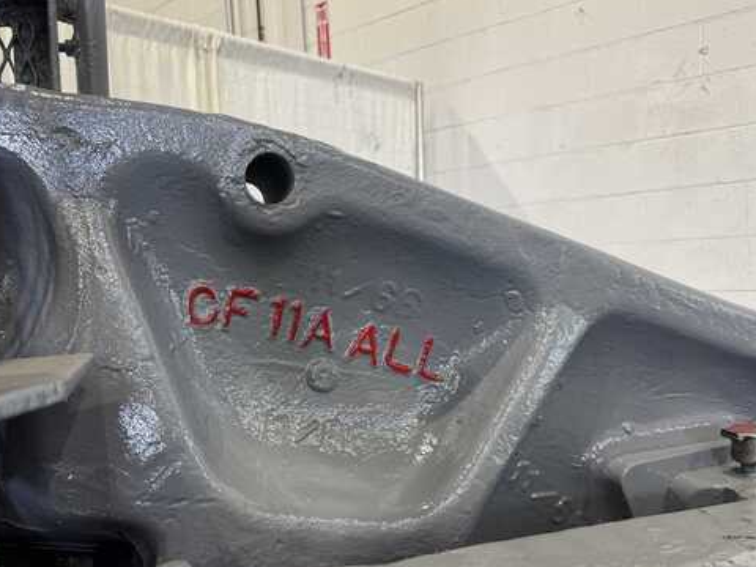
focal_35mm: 30
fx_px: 655
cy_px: 342
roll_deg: +3.3
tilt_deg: -6.7
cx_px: 326
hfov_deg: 59.7
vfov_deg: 46.5
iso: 125
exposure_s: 1/60
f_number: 1.78
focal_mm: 6.76
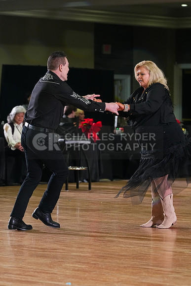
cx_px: 96
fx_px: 1368
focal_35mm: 172
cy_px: 143
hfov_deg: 8.0
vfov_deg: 11.9
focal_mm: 172
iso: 6400
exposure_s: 1/320
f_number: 5.6
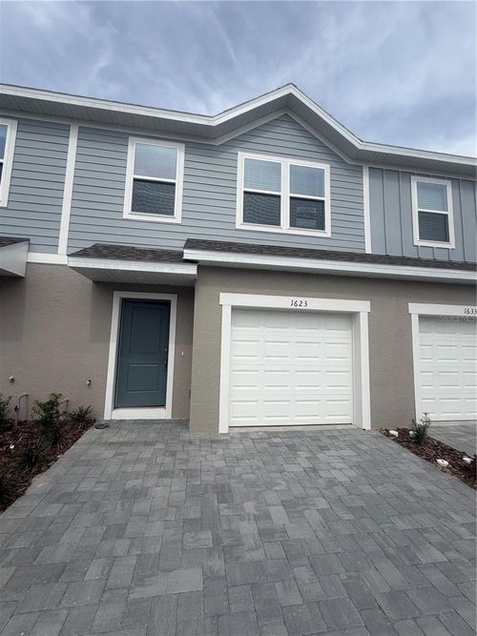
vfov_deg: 102.1
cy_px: 318
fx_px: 257
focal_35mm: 14
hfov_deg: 85.7
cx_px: 238
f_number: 2.2
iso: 20
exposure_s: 1/1125
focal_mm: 2.22
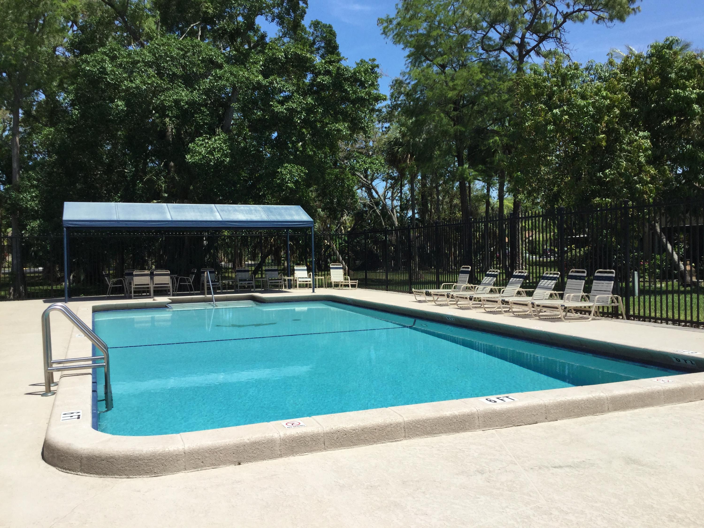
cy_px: 264
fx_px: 630
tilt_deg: -2.0
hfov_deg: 58.4
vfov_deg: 45.4
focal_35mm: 31
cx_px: 352
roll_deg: +0.6
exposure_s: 1/1812
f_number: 2.4
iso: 25
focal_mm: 3.3
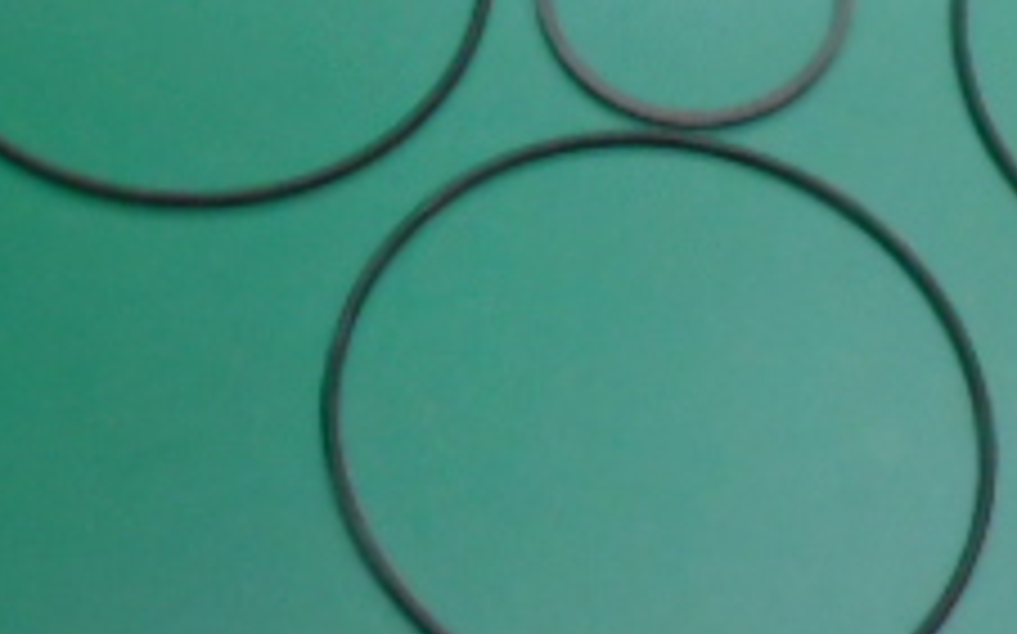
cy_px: -261
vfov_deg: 15.6
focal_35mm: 78
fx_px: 2161
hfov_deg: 26.3
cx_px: 684
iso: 640
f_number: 3.2
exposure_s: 1/125
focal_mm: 4.6
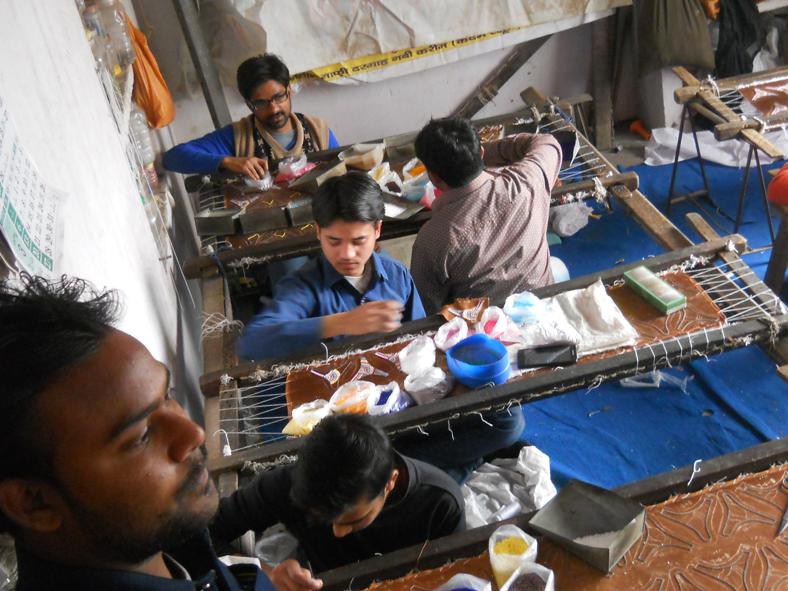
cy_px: 314
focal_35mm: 46
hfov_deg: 41.2
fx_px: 1047
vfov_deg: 31.5
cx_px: 440
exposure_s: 1/50
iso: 400
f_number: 3.1
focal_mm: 6.72
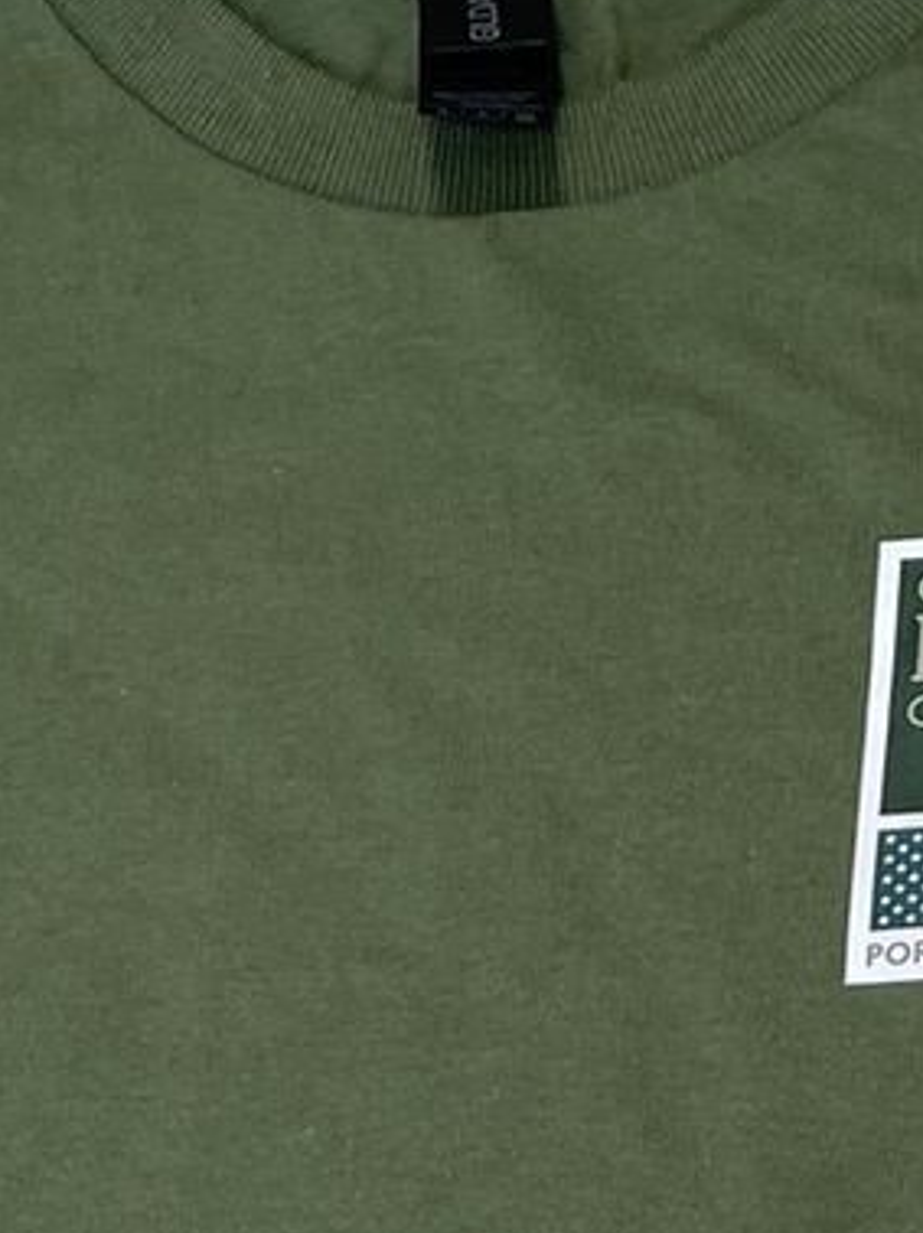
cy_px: 1856
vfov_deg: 13.2
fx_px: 5018
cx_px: 538
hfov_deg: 10.5
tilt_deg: -71.0
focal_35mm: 141
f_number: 1.6
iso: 32
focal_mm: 4.2
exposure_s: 1/155
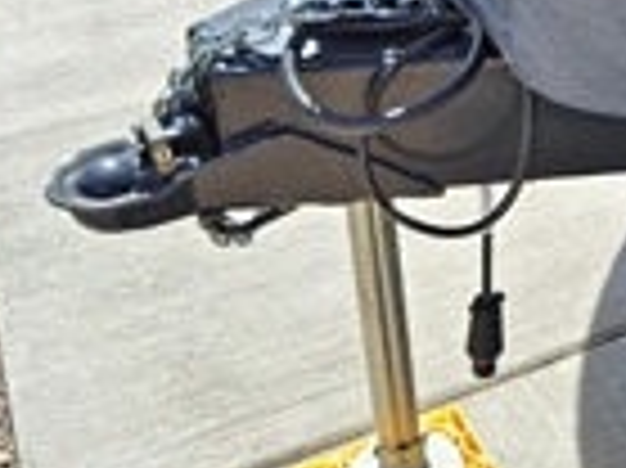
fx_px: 1301
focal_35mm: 72
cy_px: -45
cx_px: 770
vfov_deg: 19.6
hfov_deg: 24.3
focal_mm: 4.69
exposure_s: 1/1634
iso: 32
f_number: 1.8
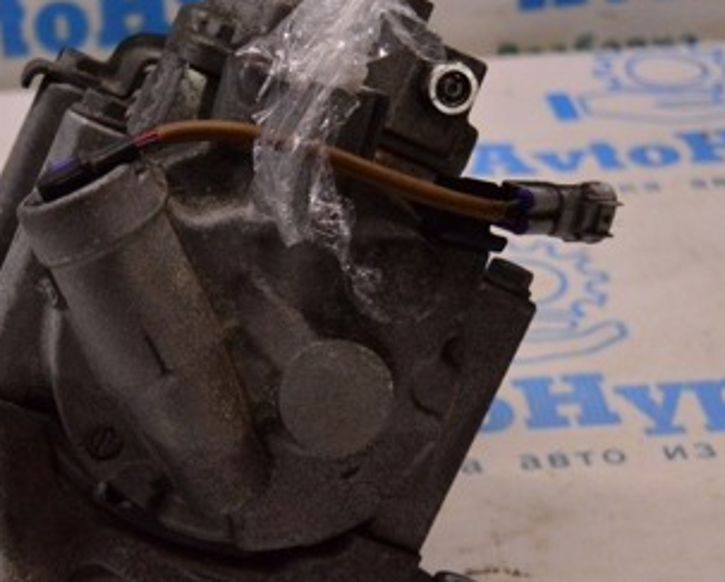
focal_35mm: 86
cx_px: 146
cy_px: 435
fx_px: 1847
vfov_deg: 17.8
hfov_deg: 21.9
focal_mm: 29
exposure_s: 1/400
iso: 1600
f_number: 4.2
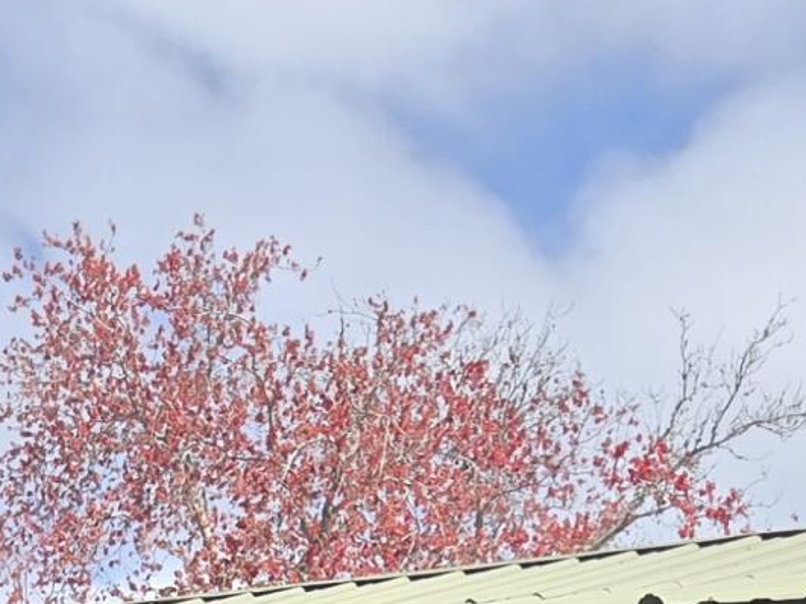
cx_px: 55
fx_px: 3026
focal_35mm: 130
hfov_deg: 15.0
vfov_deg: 10.0
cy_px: 1443
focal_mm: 5.4
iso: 25
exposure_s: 1/1126
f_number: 1.8
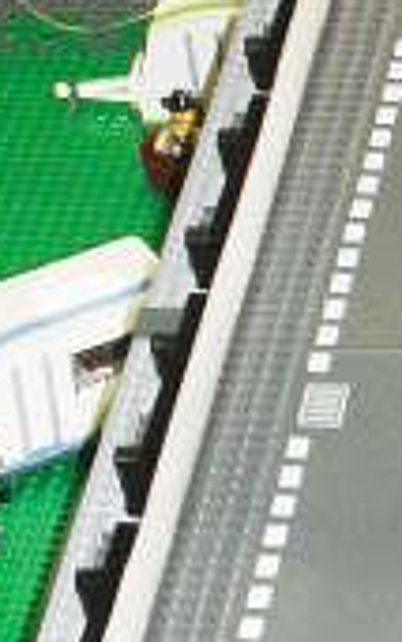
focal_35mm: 267
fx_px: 4676
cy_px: 353
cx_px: 909
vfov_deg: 7.9
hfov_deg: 4.8
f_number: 3.6
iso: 200
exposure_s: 1/45
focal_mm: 7.5
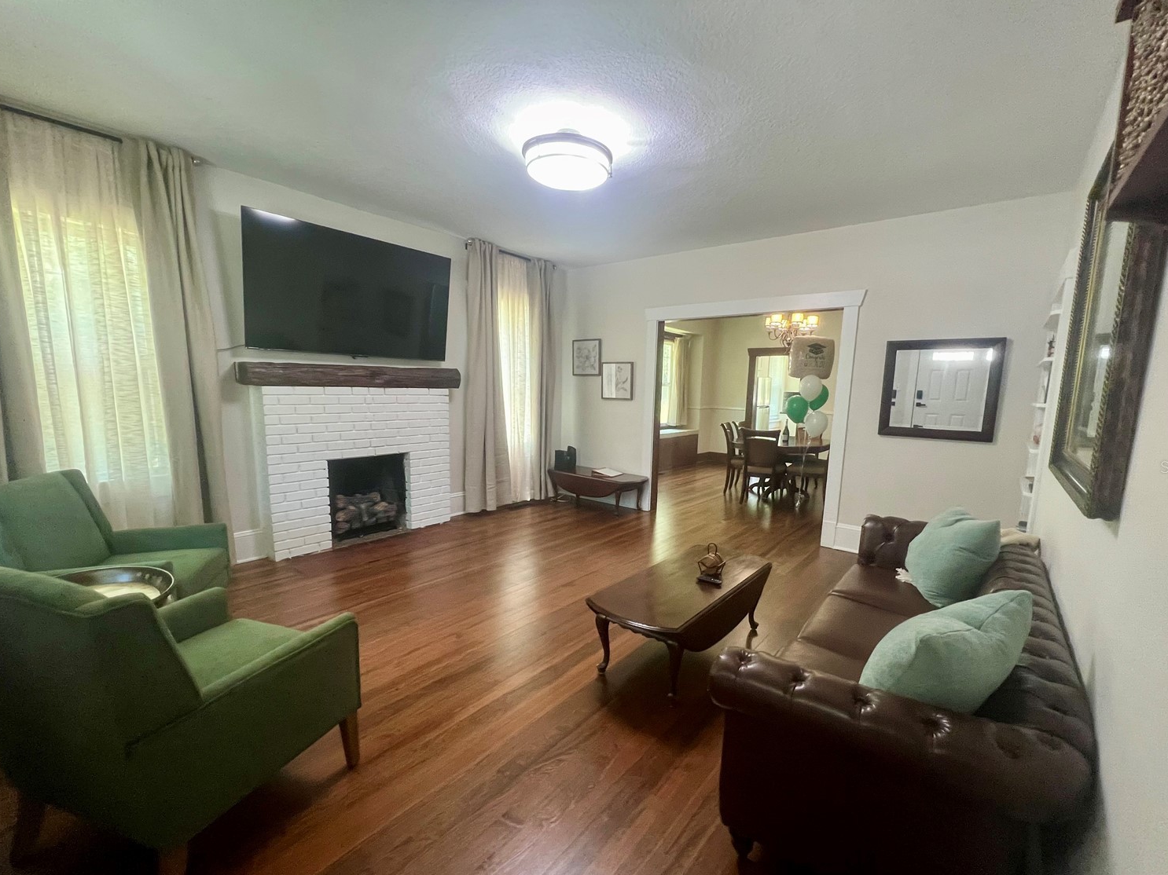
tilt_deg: -9.0
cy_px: 467
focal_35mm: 14
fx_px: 472
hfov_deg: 102.0
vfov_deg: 85.5
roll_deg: -1.7
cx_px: 606
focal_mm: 1.57
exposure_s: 1/60
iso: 400
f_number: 1.8
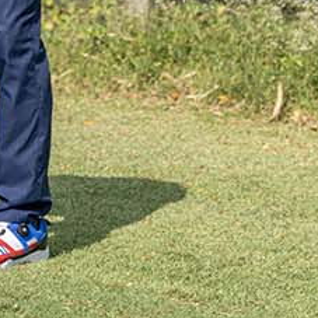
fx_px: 3918
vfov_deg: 4.5
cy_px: -417
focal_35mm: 377
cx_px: -118
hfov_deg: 4.6
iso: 400
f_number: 4
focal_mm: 70
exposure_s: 1/2500
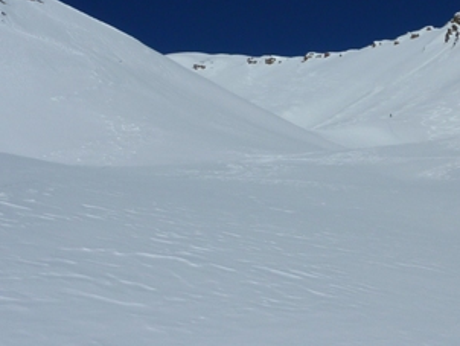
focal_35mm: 64
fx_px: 851
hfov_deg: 29.9
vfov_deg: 22.9
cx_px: 328
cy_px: 130
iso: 80
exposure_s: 1/2000
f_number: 6.3
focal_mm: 4.7
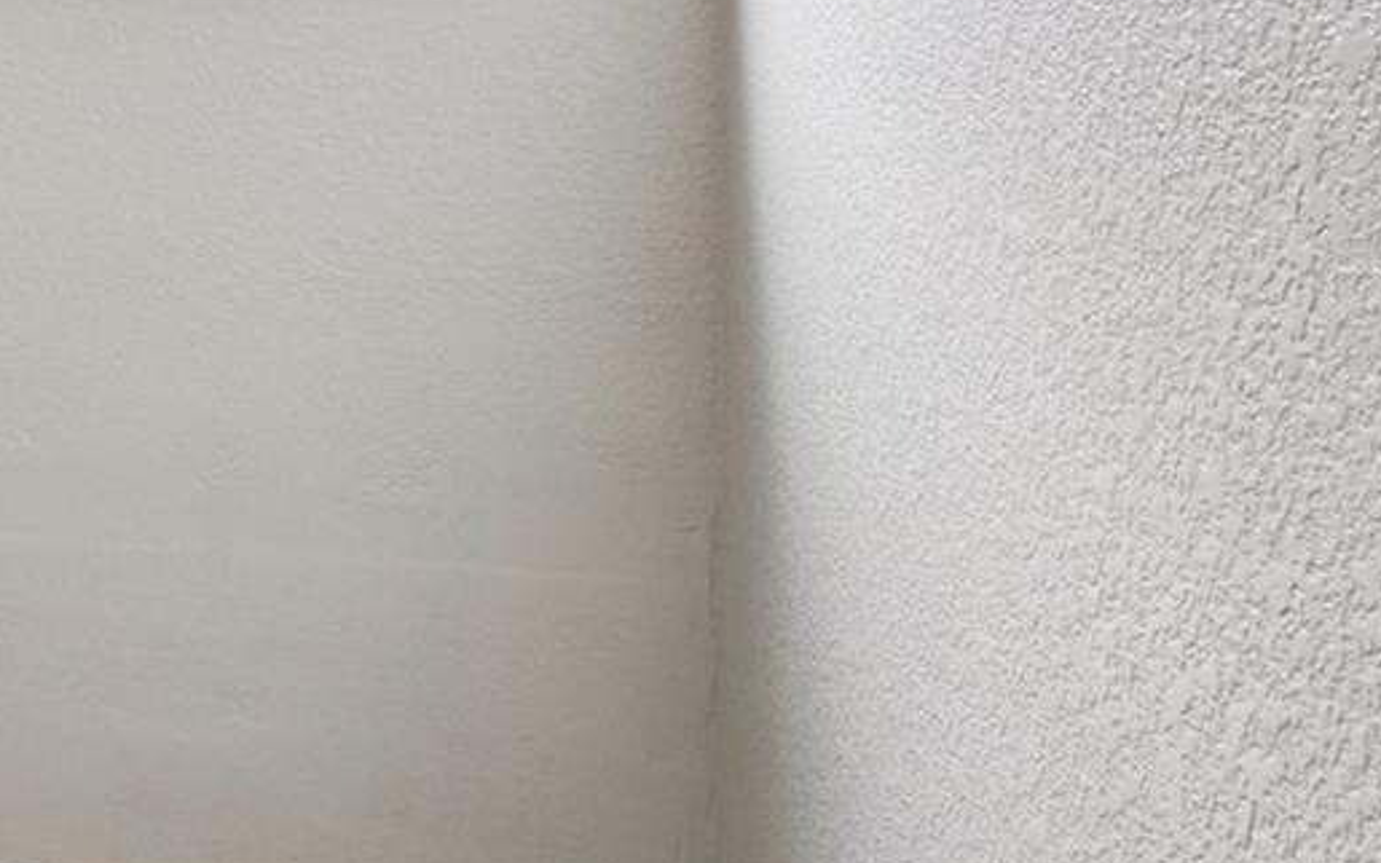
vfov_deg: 22.1
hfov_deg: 27.5
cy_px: 56
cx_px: -560
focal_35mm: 57
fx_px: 2146
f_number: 8
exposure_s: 1/15
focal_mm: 12
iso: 400
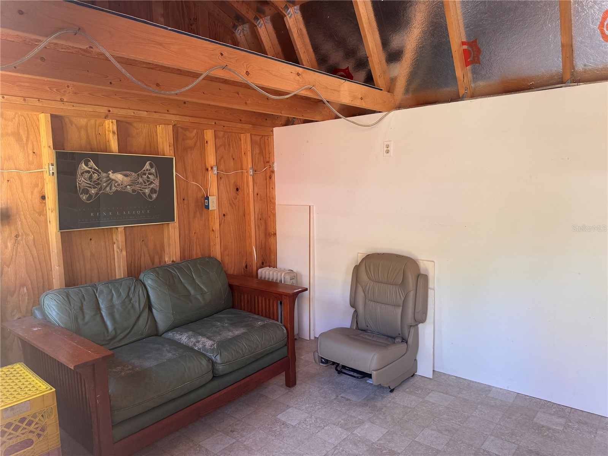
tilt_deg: -7.4
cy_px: 228
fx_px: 422
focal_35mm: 24
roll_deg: +1.3
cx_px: 304
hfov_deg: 71.6
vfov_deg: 56.8
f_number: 1.78
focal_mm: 6.76
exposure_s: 1/121
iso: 200
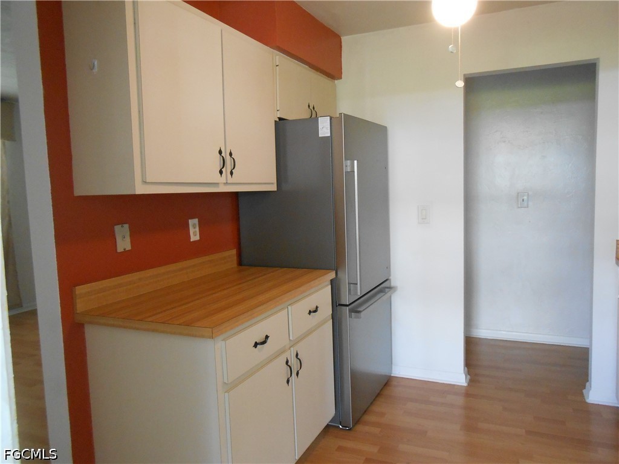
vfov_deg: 53.1
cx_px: 310
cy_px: 232
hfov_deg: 67.3
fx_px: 465
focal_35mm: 26
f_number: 3.5
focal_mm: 4.6
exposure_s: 1/30
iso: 400
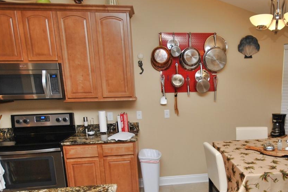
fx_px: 232
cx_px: 191
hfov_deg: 62.1
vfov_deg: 44.3
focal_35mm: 29
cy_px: 131
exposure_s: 1/30
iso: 100
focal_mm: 10
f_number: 4
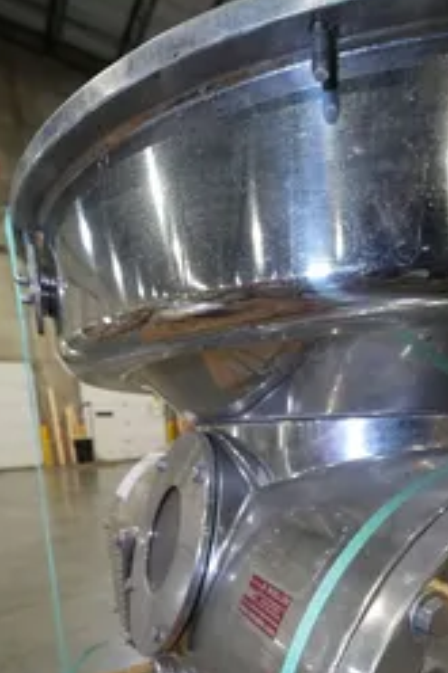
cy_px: 505
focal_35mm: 22
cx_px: 297
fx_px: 408
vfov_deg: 73.5
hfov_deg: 56.4
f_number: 2.8
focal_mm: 9
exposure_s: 1/160
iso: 2000
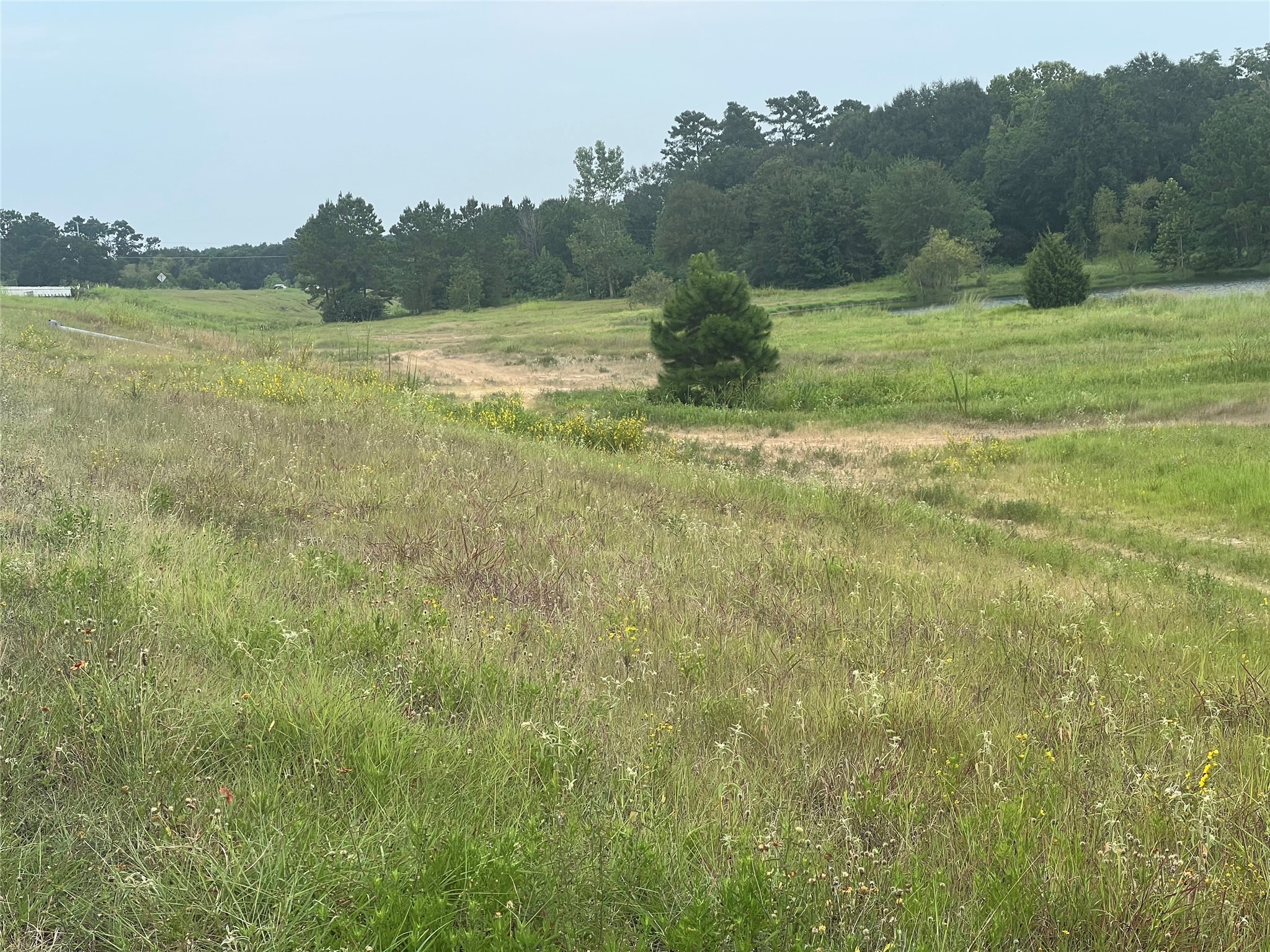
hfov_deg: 25.3
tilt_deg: -4.0
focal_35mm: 77
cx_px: 635
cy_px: 476
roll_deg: +5.3
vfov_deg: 19.1
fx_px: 2825
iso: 32
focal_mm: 9
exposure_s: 1/380
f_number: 2.8
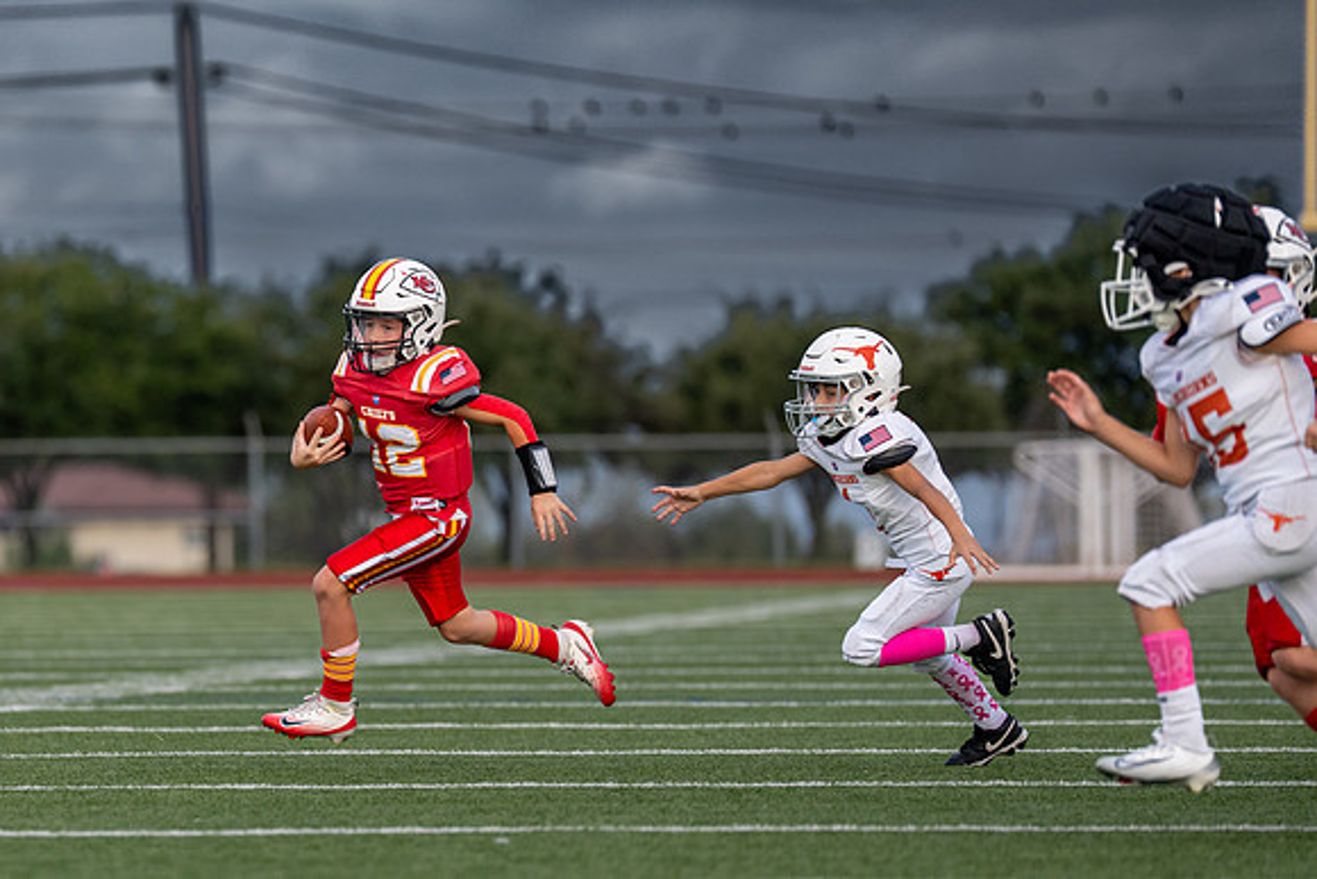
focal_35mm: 365
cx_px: 274
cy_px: 520
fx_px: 13337
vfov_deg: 3.8
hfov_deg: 5.6
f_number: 2.8
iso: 400
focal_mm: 200
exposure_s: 1/2500
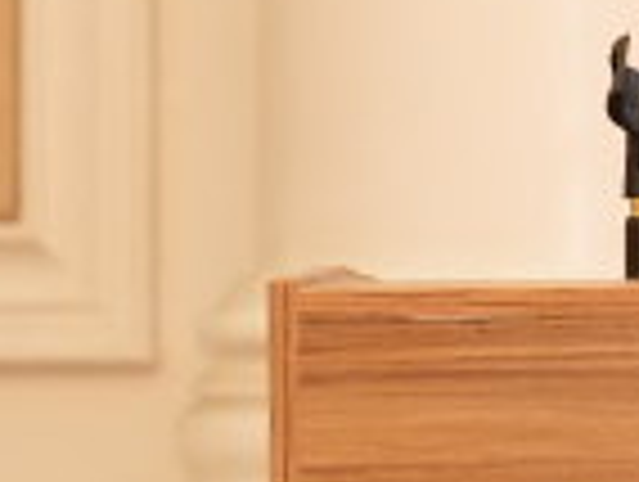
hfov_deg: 3.3
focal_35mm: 599
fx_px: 11076
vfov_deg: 2.5
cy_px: -126
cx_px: 1064
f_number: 4.5
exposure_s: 1/80
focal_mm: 111
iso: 3200
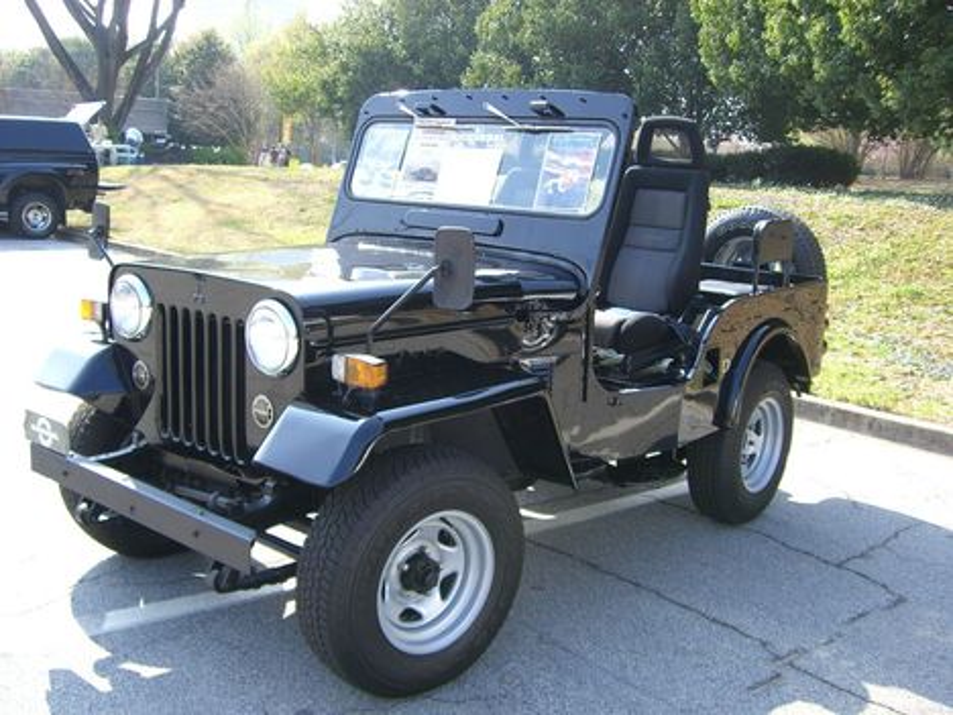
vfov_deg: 37.7
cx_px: 476
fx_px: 1046
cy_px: 358
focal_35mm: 38
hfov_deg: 49.0
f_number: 2.7
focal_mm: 6.2
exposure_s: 1/250
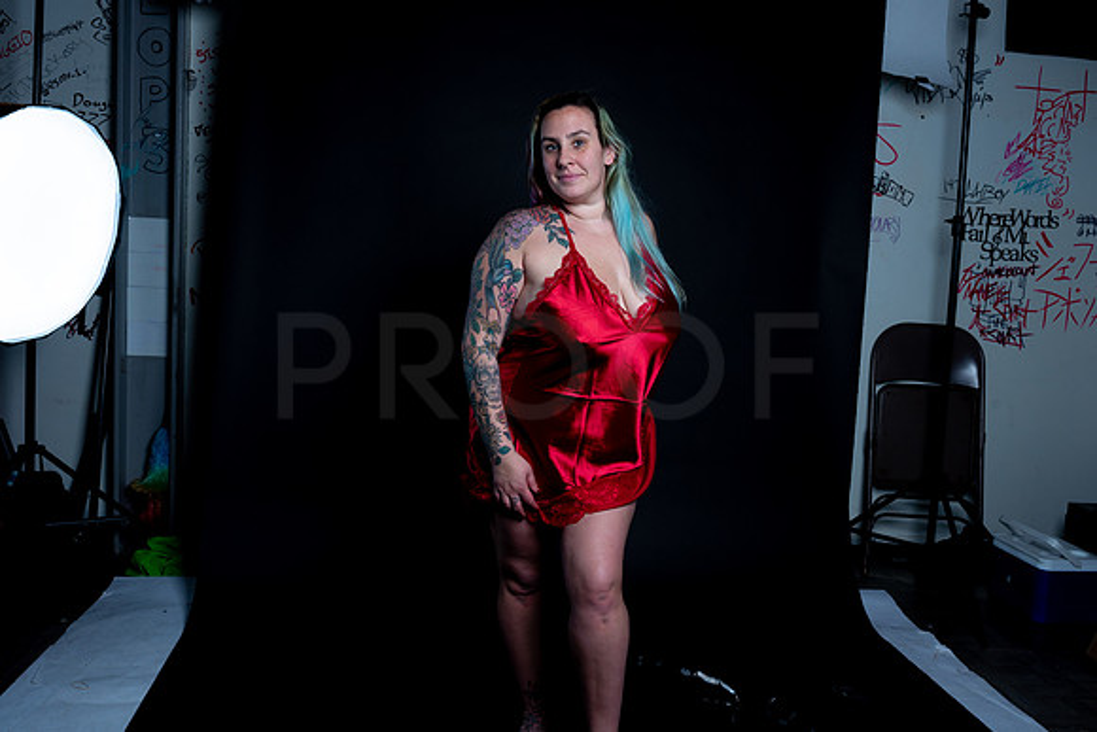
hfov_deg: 54.4
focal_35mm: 35
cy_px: 366
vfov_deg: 37.9
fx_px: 1067
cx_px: 548
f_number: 10
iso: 100
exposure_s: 1/160
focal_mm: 35
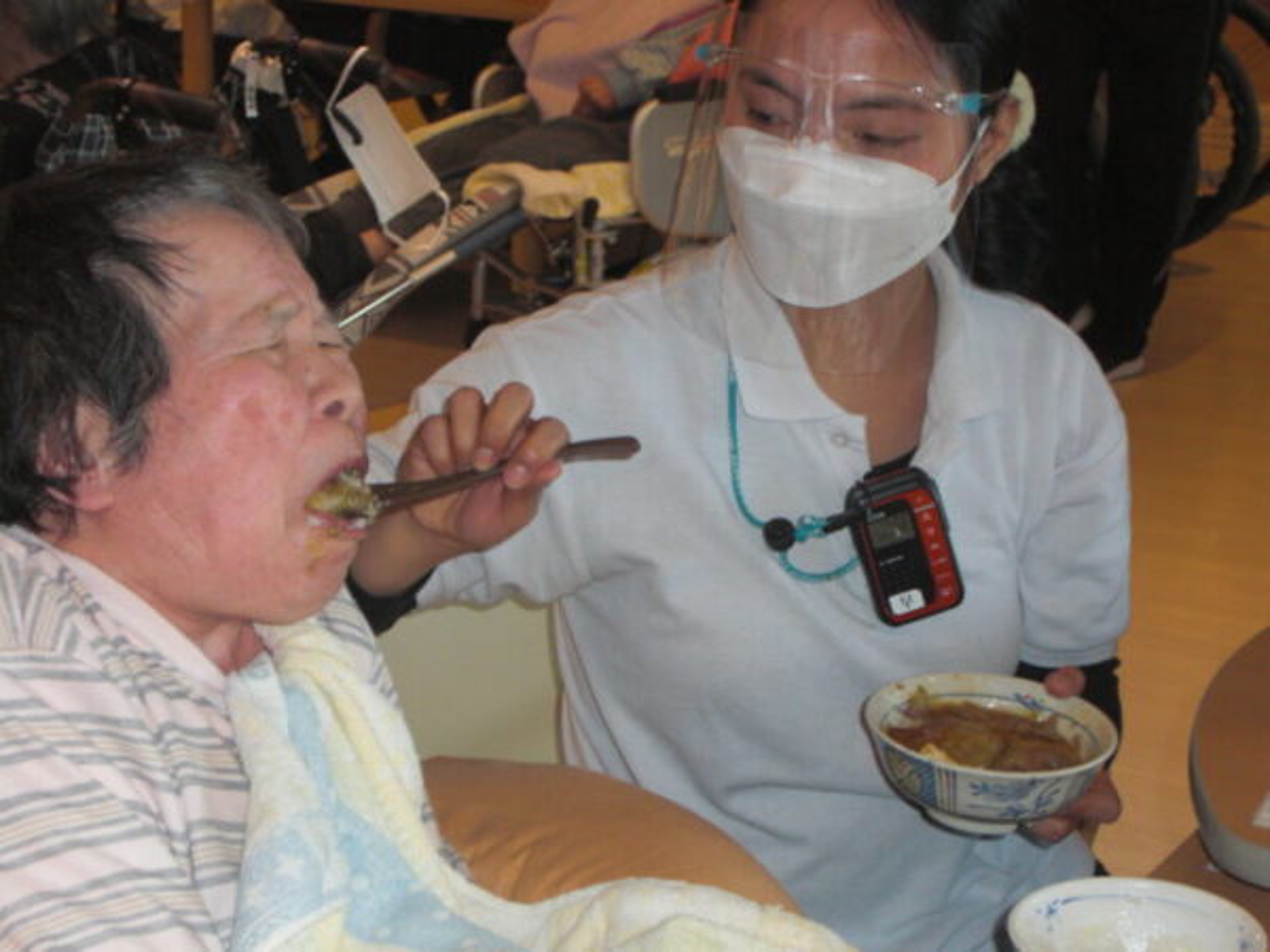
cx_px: 635
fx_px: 2898
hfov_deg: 24.7
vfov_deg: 18.7
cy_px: 476
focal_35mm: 79
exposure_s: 1/60
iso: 200
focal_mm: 13.9
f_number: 4.6
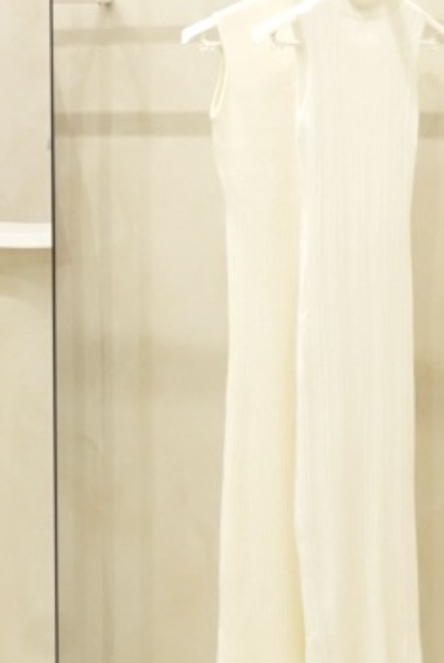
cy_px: 104
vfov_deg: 14.2
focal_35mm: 143
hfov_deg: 9.6
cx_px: 51
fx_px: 2640
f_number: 5.6
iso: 1000
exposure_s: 1/125
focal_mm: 31
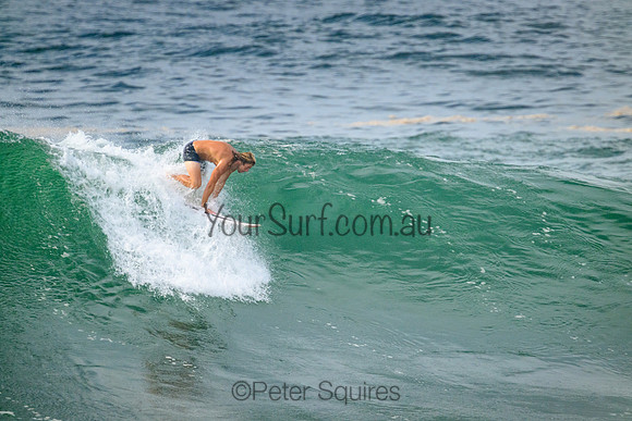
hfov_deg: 2.6
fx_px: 14047
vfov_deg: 1.7
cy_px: 210
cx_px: 316
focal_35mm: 800
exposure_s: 1/2500
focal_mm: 800
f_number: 11
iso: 1600
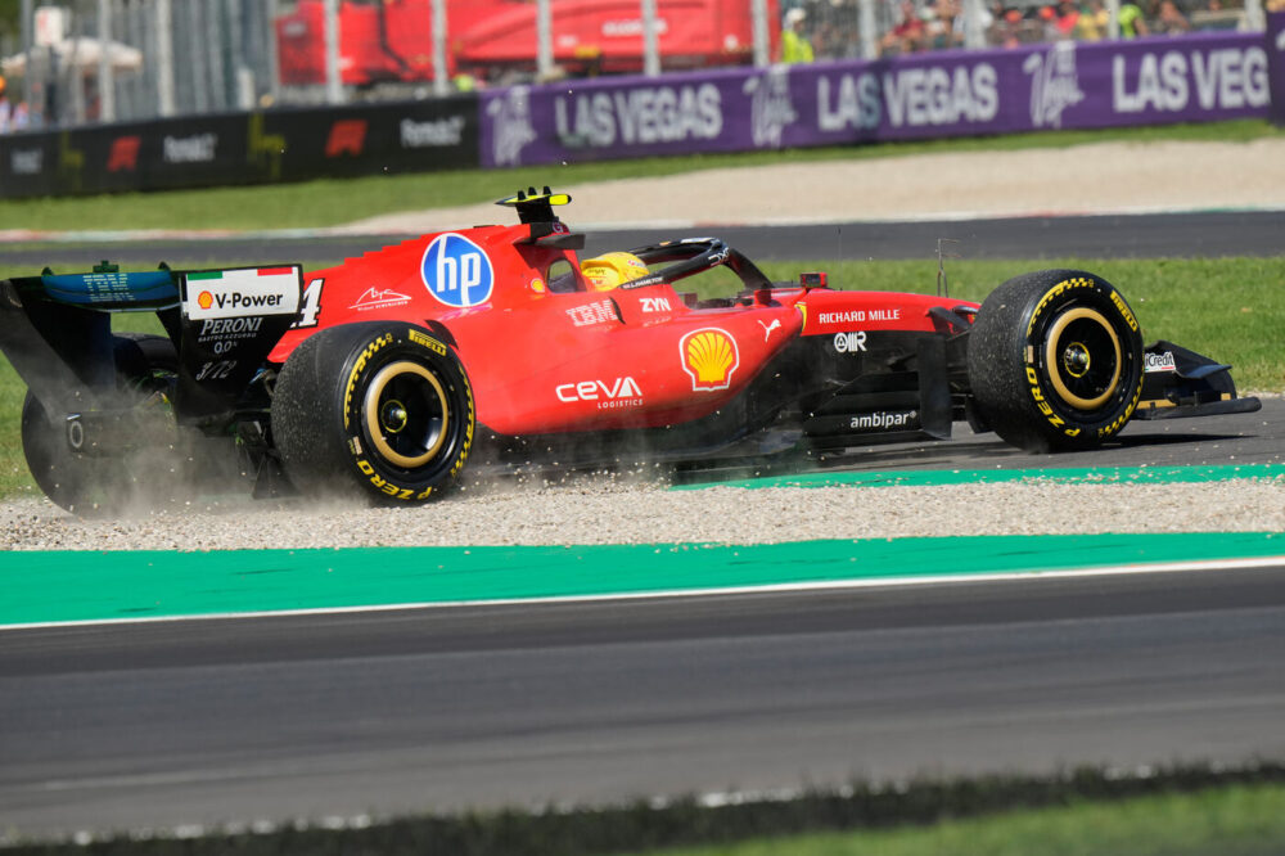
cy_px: 428
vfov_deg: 3.4
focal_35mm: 400
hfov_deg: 5.2
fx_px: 14272
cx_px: 642
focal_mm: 400
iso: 500
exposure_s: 1/2000
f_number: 6.3
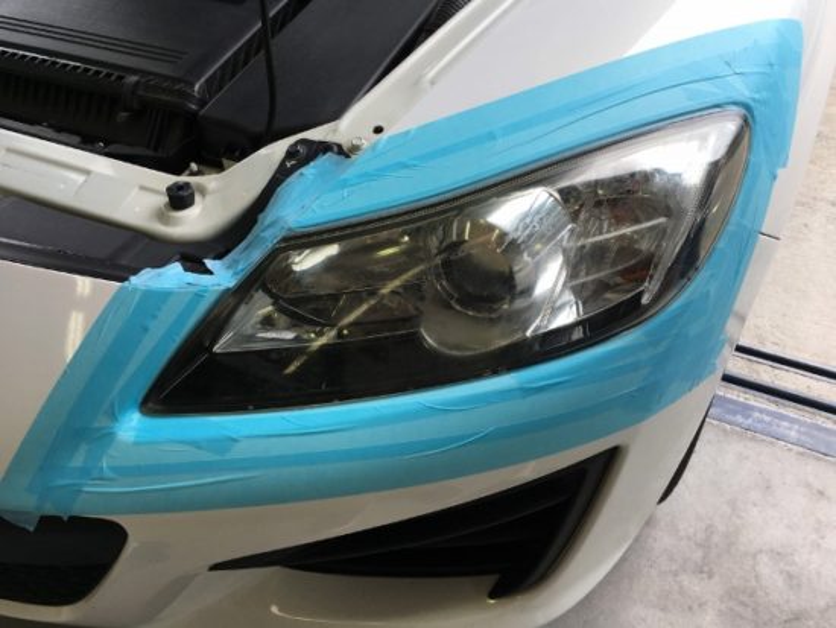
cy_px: 314
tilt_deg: -46.5
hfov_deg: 61.6
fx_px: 701
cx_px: 418
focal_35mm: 29
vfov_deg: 48.3
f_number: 2.2
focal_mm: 4.15
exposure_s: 1/242
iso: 25
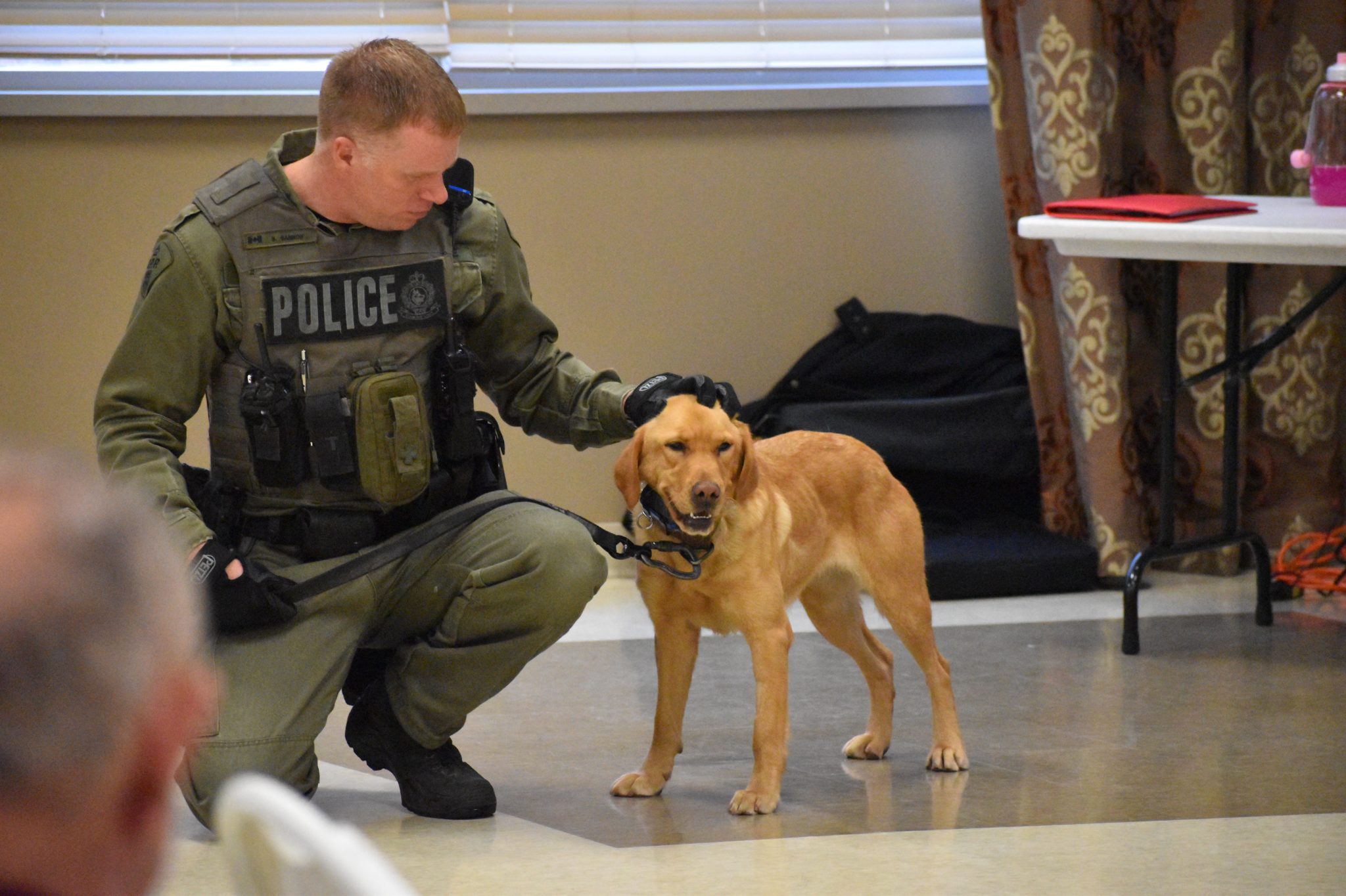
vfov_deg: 6.5
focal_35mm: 210
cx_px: 673
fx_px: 7850
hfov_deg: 9.8
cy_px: 448
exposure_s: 1/500
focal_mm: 140
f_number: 4.8
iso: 11400
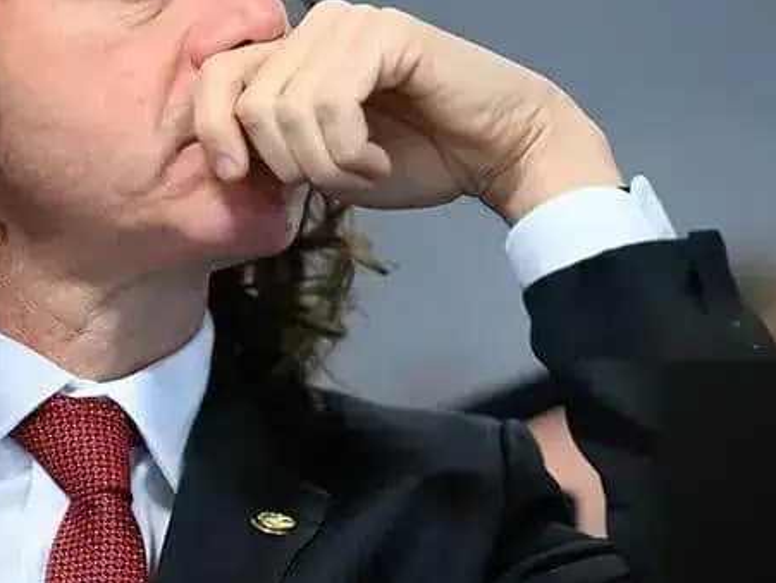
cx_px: 145
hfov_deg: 6.2
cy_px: 103
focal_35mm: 320
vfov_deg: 4.6
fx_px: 7179
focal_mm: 175
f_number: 2.8
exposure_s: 1/160
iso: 2000
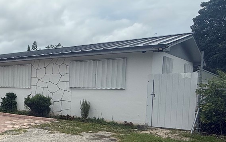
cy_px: 108
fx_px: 259
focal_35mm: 42
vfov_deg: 30.0
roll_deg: -0.2
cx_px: -26
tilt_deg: -3.9
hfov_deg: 38.5
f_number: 2.2
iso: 50
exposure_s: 1/3663
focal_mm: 2.22
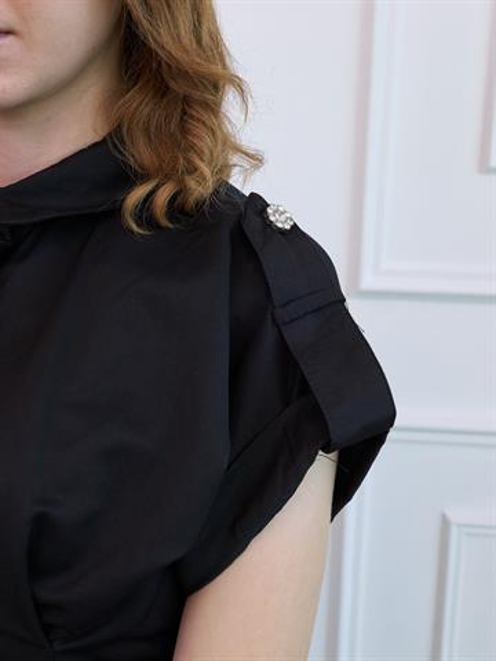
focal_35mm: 50
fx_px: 955
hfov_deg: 29.1
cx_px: 248
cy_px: 330
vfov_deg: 38.2
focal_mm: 23
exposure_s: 1/100
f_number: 5.6
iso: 400
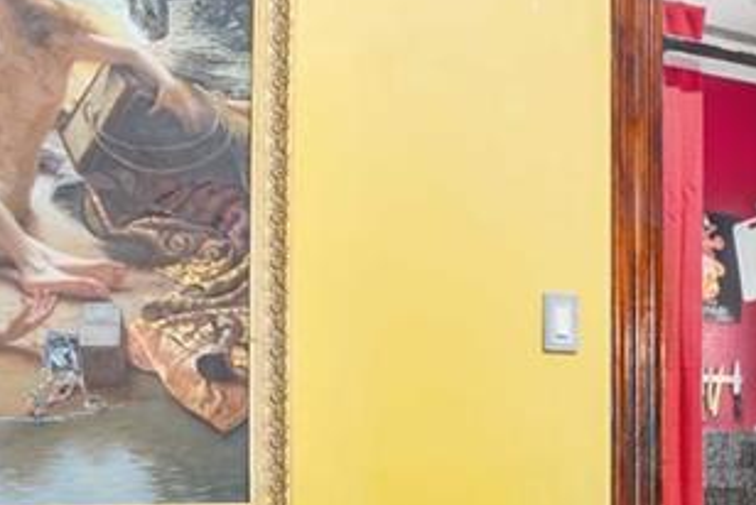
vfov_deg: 16.3
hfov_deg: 19.5
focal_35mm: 83
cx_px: 1291
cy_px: 460
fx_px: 1745
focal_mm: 16
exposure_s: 1/2.5
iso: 400
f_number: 8
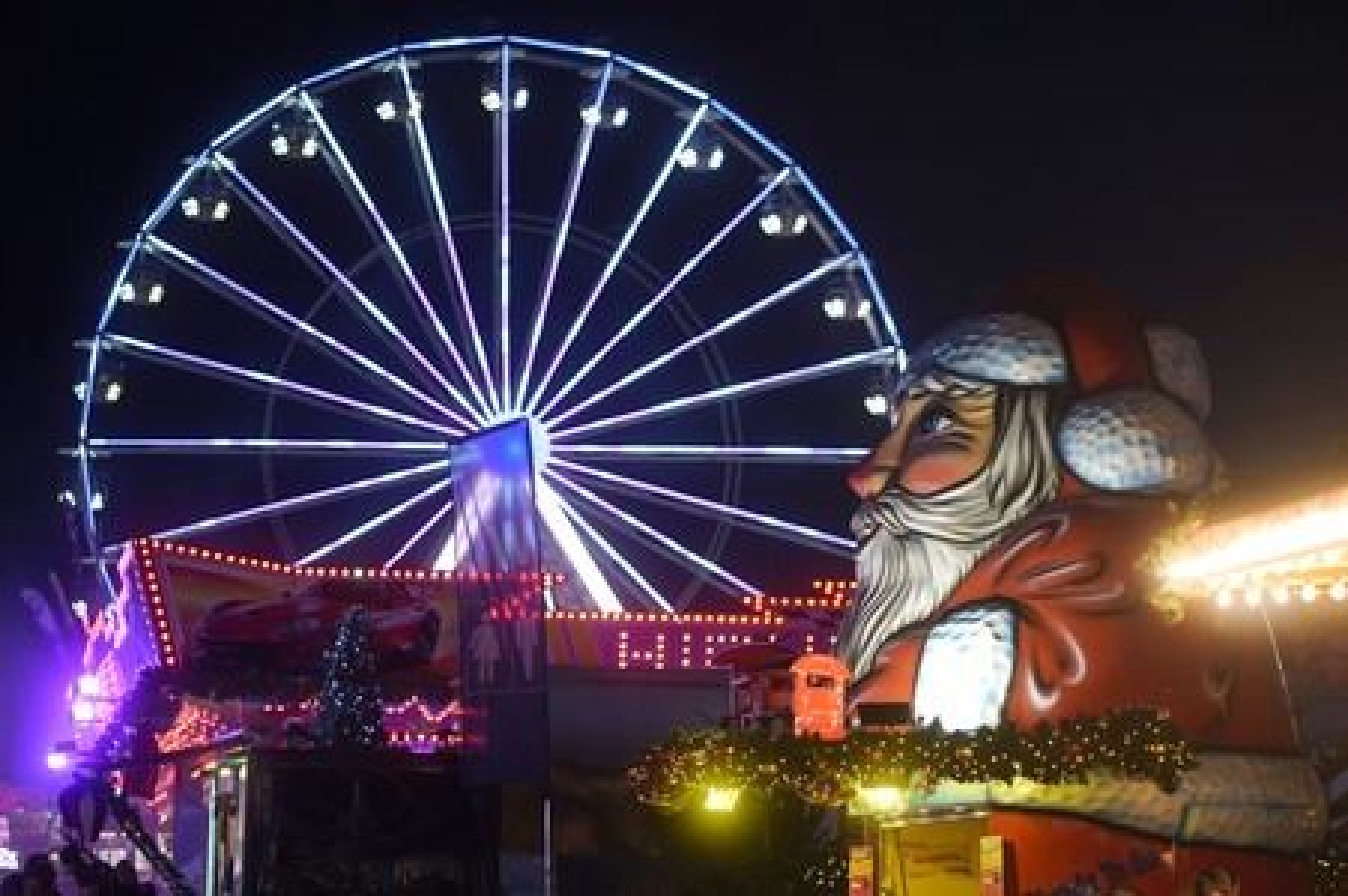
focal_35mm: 85
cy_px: 448
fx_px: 3180
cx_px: 674
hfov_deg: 23.9
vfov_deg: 16.0
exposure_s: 1/160
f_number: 2.2
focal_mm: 85
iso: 320
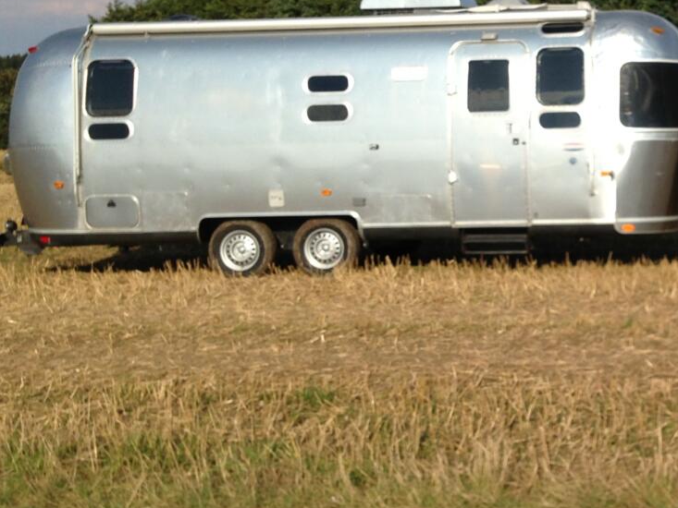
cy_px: 170
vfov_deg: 20.4
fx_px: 1410
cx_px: 680
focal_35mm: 72
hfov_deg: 25.7
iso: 50
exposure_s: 1/2262
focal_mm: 4.13
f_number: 2.4
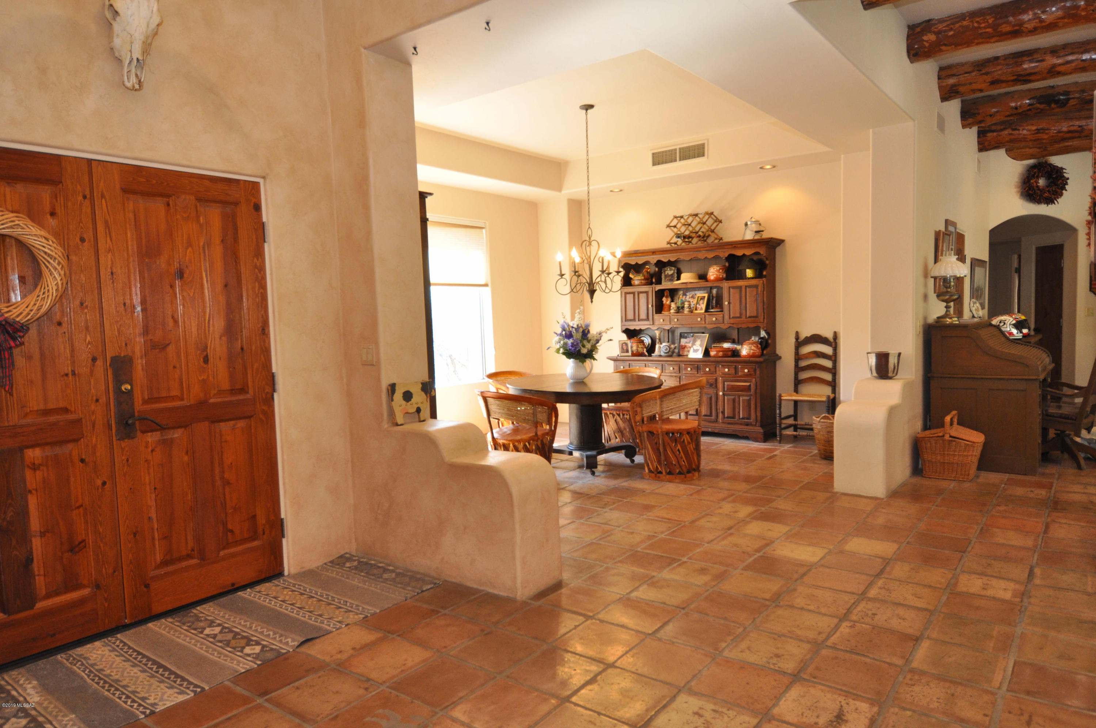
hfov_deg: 77.4
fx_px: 684
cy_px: 364
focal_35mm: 22
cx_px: 548
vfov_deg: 56.0
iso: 400
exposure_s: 1/60
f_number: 4
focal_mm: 15
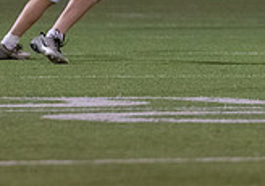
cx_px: 129
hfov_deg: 2.6
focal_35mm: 770
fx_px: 5760
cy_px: -192
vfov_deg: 1.8
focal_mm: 162
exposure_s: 1/1250
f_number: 2.8
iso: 5000
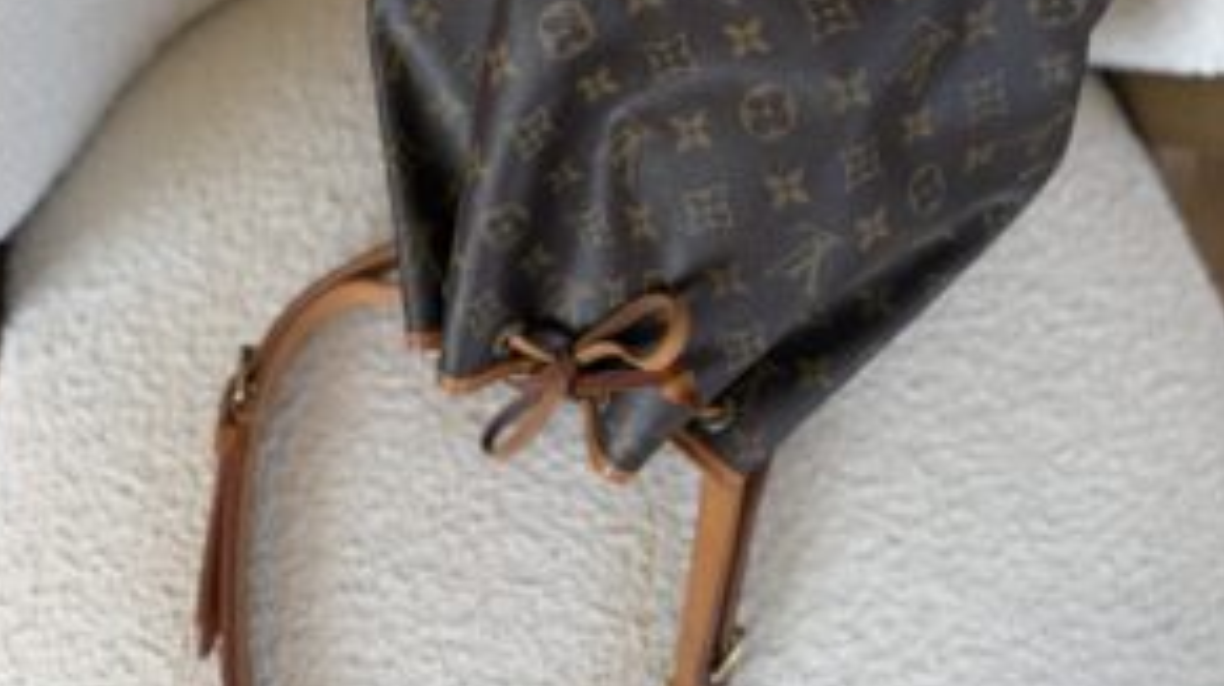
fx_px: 1167
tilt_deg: -70.8
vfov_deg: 32.5
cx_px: 601
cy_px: 236
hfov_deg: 55.3
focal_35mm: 36
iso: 80
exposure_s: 1/121
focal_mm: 6.76
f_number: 1.78
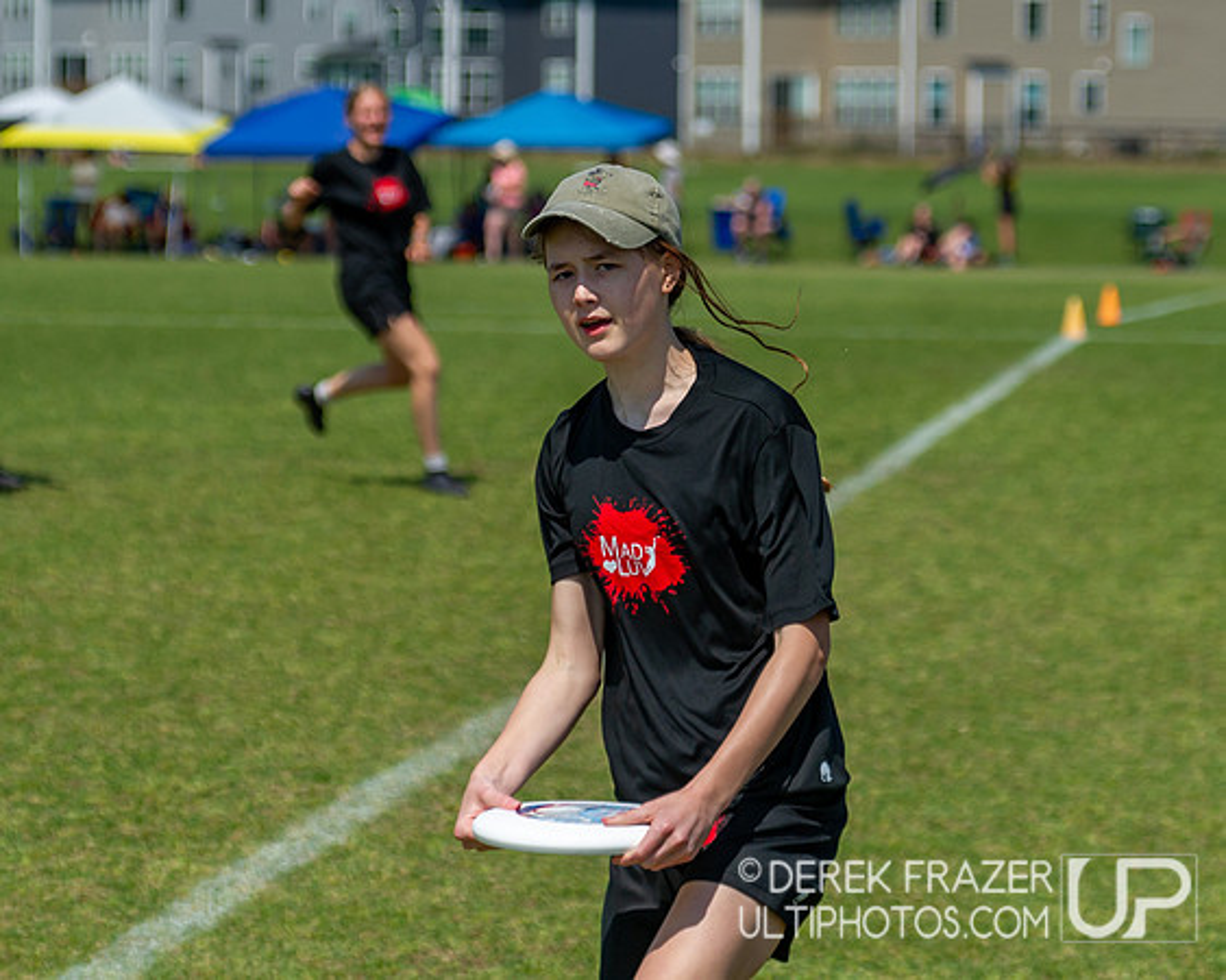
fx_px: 5937
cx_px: 627
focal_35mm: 164
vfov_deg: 9.4
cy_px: 340
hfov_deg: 11.8
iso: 250
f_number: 4
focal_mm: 100
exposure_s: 1/4000
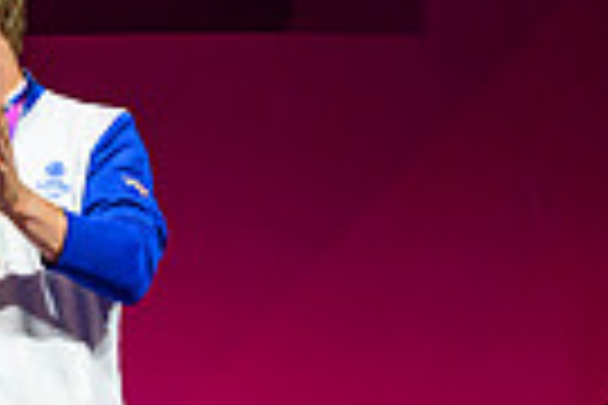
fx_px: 4441
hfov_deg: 7.5
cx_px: -689
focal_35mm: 263
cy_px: 236
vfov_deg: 5.2
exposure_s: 1/640
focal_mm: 61
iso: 2000
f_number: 3.2
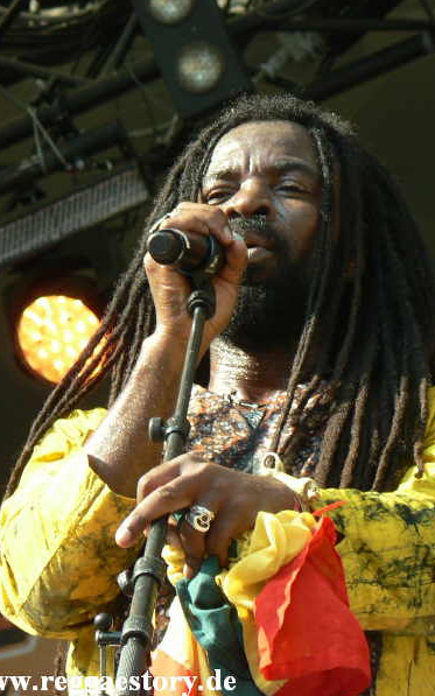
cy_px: 347
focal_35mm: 230
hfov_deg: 5.7
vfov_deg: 9.1
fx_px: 4364
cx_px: 211
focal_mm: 37.1
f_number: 3.6
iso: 64
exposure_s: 1/100
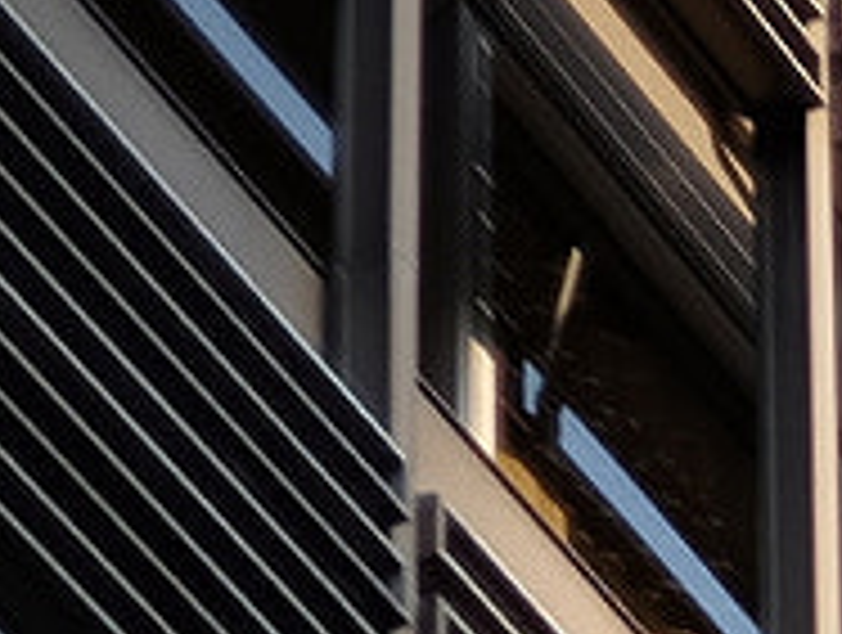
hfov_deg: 4.7
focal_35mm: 394
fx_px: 9602
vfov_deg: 3.6
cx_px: 2760
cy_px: 2388
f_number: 2.2
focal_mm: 32
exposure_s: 1/1250
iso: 200
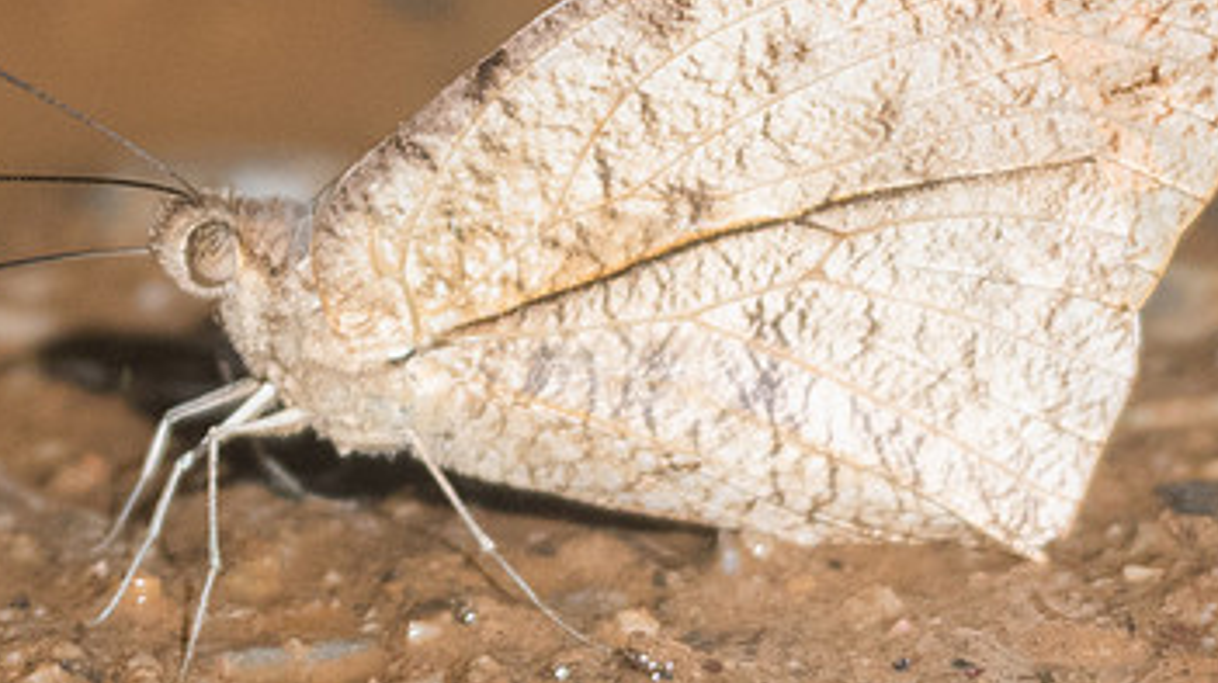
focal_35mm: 1014
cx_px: 825
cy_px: 194
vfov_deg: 1.2
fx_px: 32731
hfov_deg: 2.1
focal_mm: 150
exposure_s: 1/8000
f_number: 3.5
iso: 640
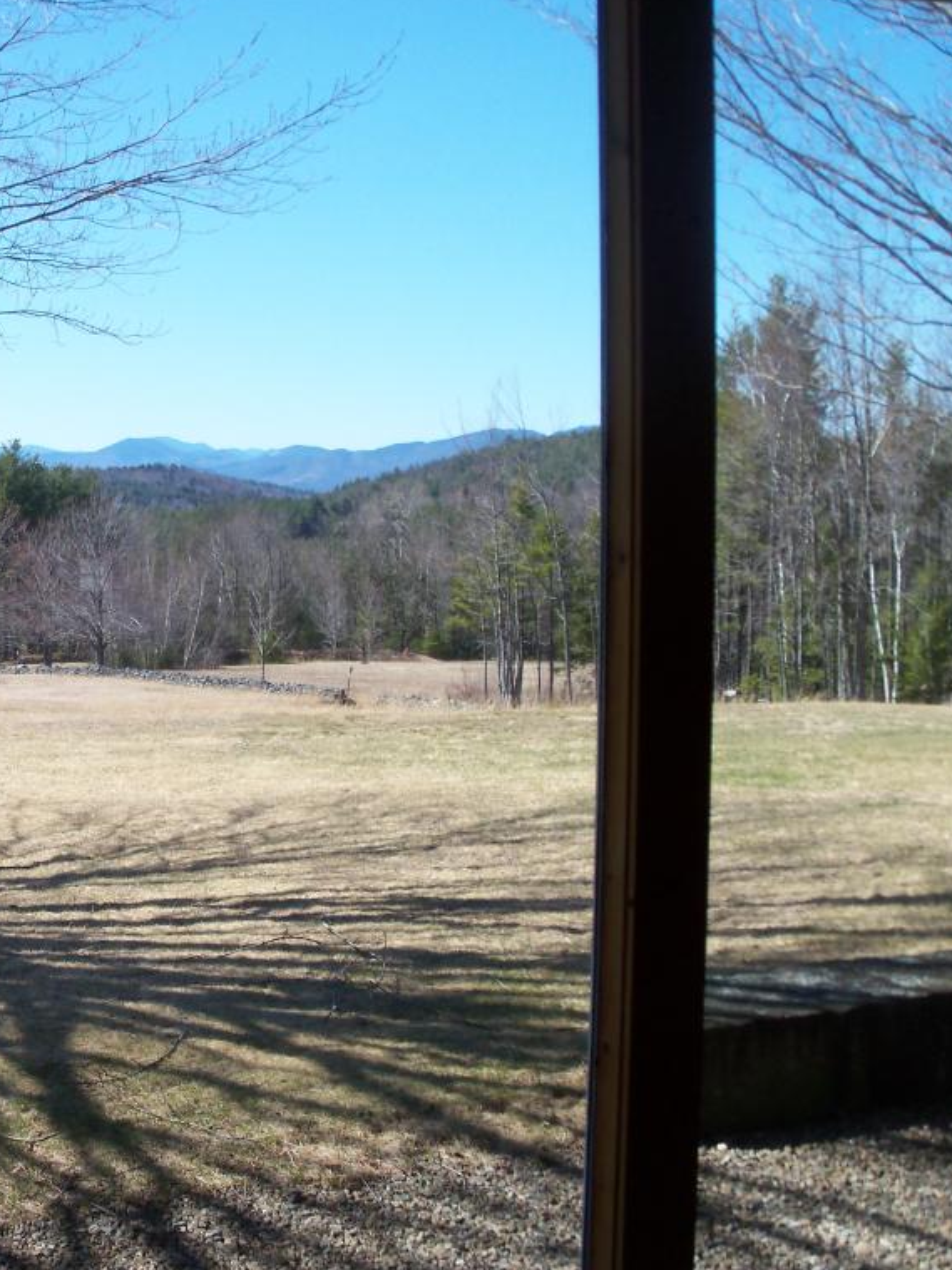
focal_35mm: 54
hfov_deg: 26.4
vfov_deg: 35.5
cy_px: 631
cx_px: 169
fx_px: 1981
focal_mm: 7.2
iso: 64
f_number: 3.1
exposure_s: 1/500
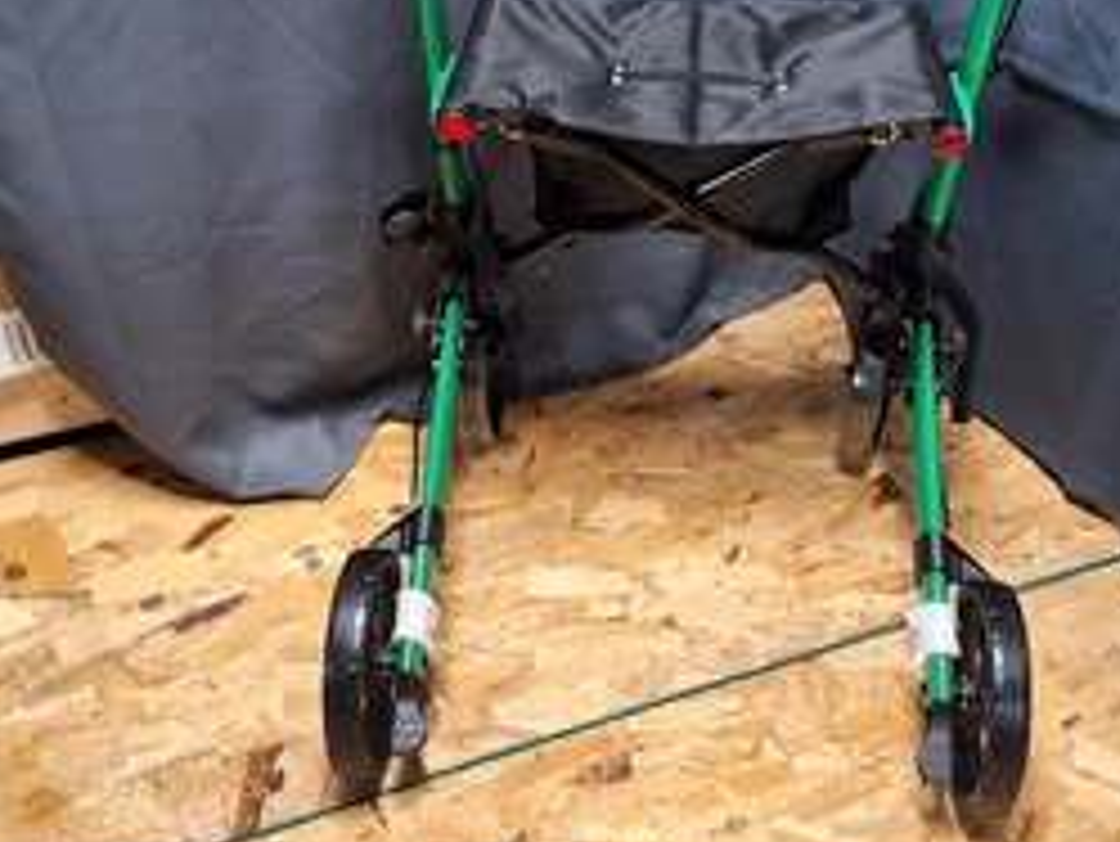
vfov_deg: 31.9
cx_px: 607
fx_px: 1457
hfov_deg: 42.0
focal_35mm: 45
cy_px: 279
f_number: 1.9
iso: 250
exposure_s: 1/24
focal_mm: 2.91
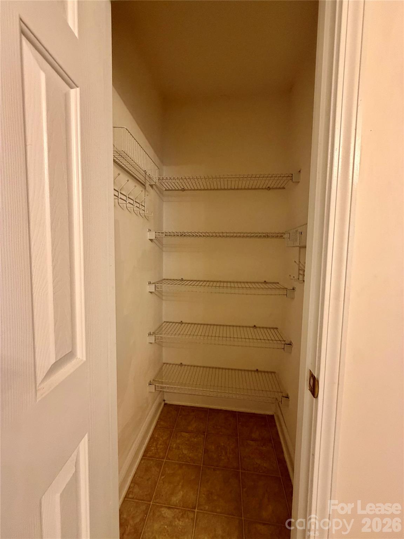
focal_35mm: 14
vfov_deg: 102.1
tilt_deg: -4.1
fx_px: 218
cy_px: 270
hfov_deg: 85.7
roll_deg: -1.0
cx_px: 202
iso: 250
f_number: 2.2
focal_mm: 2.22
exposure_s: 1/60
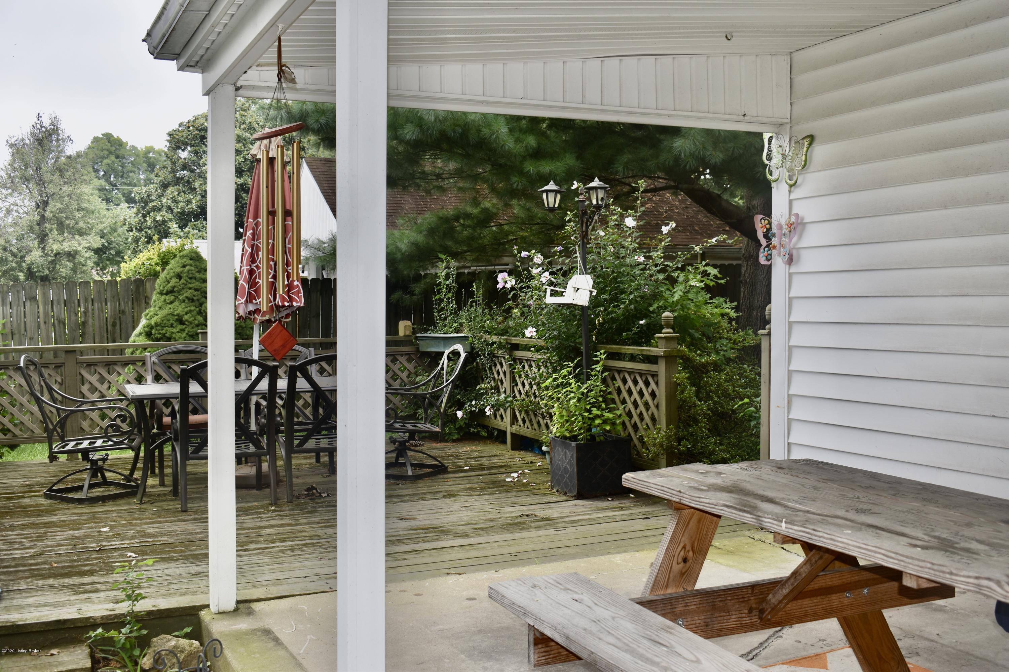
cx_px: 504
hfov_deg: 51.3
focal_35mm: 38
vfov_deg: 35.5
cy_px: 336
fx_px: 1051
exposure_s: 1/200
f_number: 5.6
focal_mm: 25
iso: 100
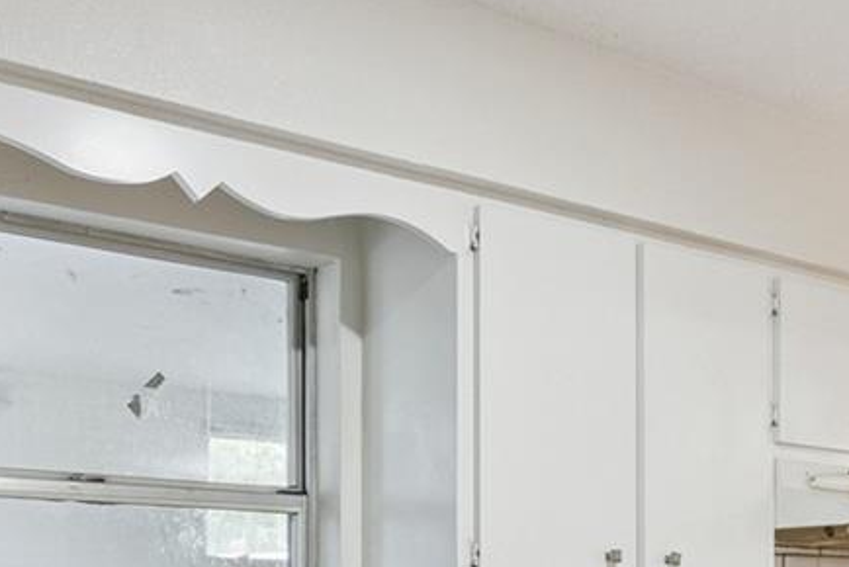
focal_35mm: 59
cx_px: 524
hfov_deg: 33.8
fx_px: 1392
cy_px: 632
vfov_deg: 21.8
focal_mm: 16
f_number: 7.1
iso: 2500
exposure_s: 1/50
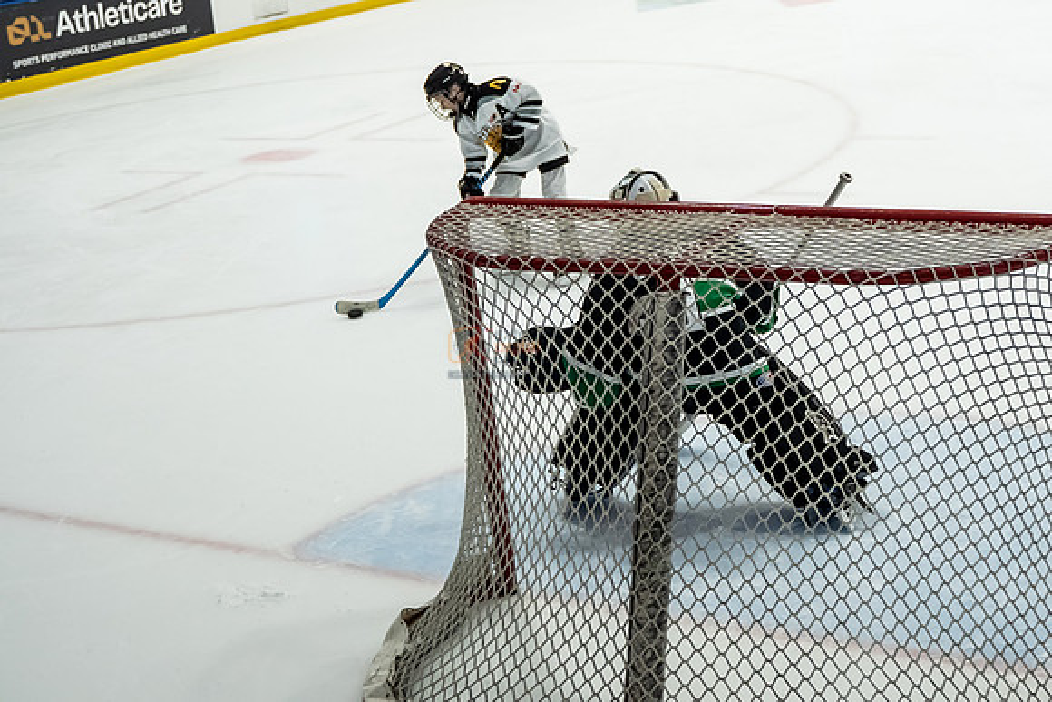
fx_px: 1533
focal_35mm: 52
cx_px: 657
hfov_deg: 37.6
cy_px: 264
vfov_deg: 25.7
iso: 2500
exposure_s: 1/1000
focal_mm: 28
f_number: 2.8
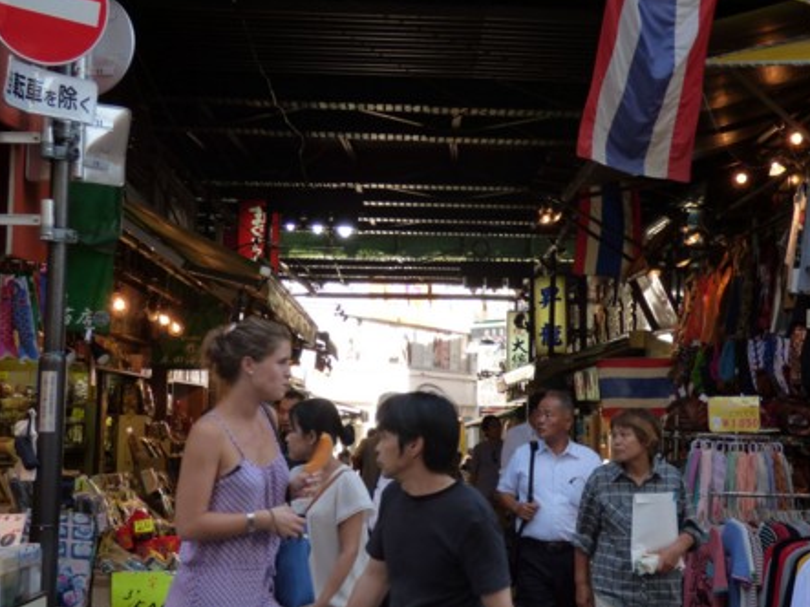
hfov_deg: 30.3
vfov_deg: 22.9
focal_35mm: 64
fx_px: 1497
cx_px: 408
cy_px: 300
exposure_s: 1/125
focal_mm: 10.77
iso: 160
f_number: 4.1
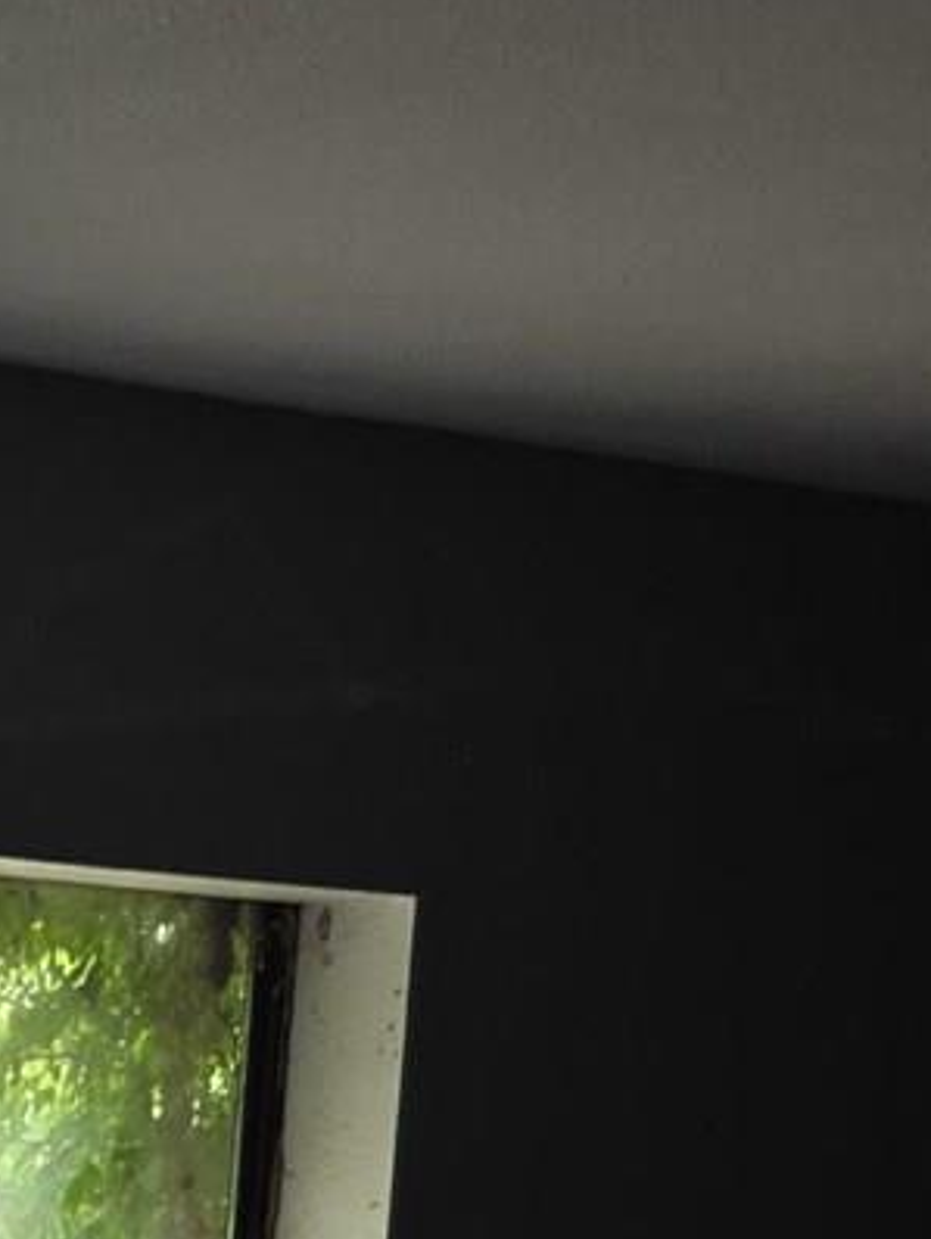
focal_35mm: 133
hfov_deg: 10.0
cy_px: 1563
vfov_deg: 14.3
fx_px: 4764
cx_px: -1171
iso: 40
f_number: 1.8
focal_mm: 5.4
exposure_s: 1/60
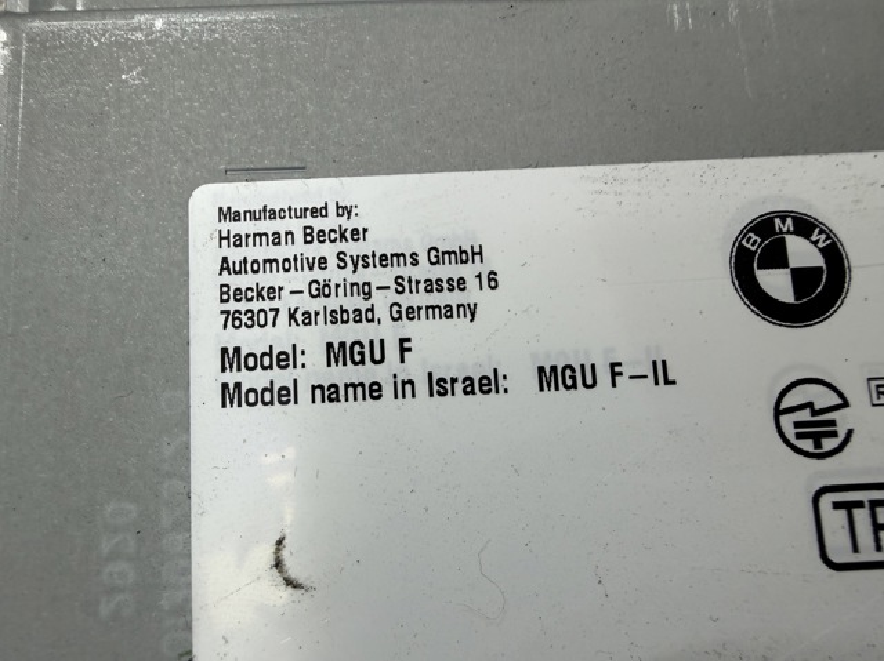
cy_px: 330
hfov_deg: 71.6
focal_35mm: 24
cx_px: 442
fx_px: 612
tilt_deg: -80.7
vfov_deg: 56.8
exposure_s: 1/100
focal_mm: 2.22
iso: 80
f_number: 2.2
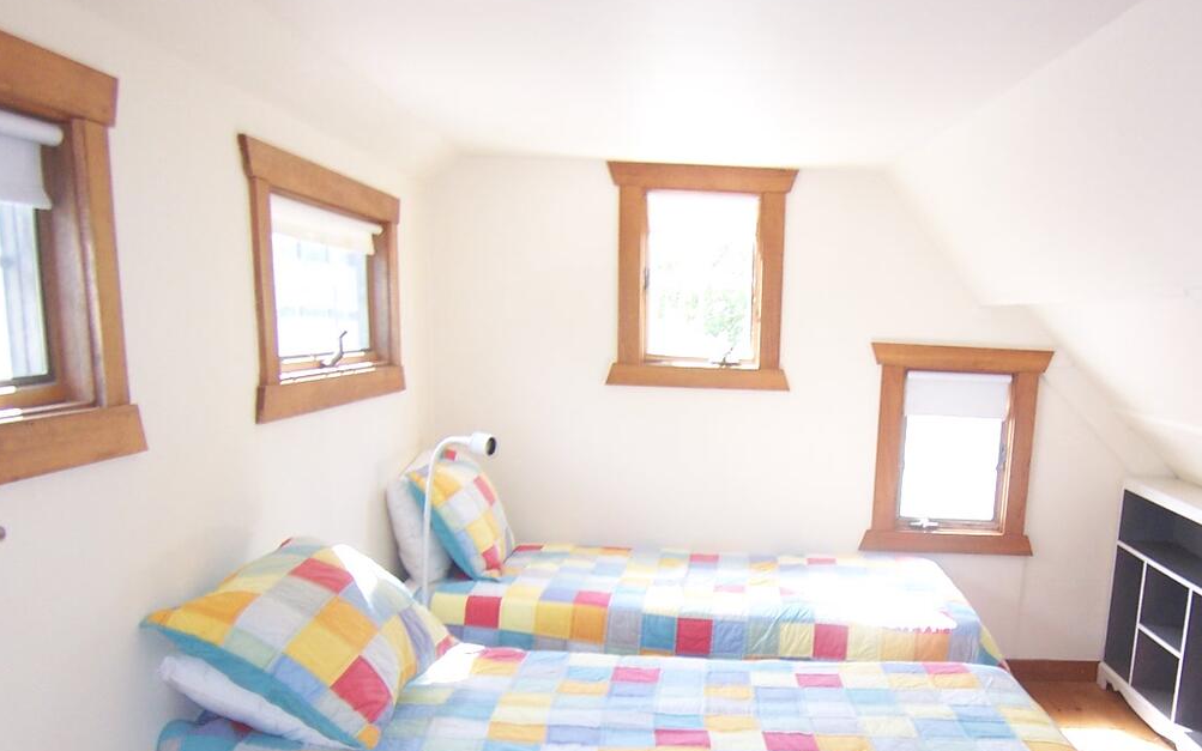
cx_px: 780
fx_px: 1147
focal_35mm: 35
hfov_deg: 54.4
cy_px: 592
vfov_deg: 35.2
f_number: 2.8
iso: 80
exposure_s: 1/30
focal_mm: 3.8
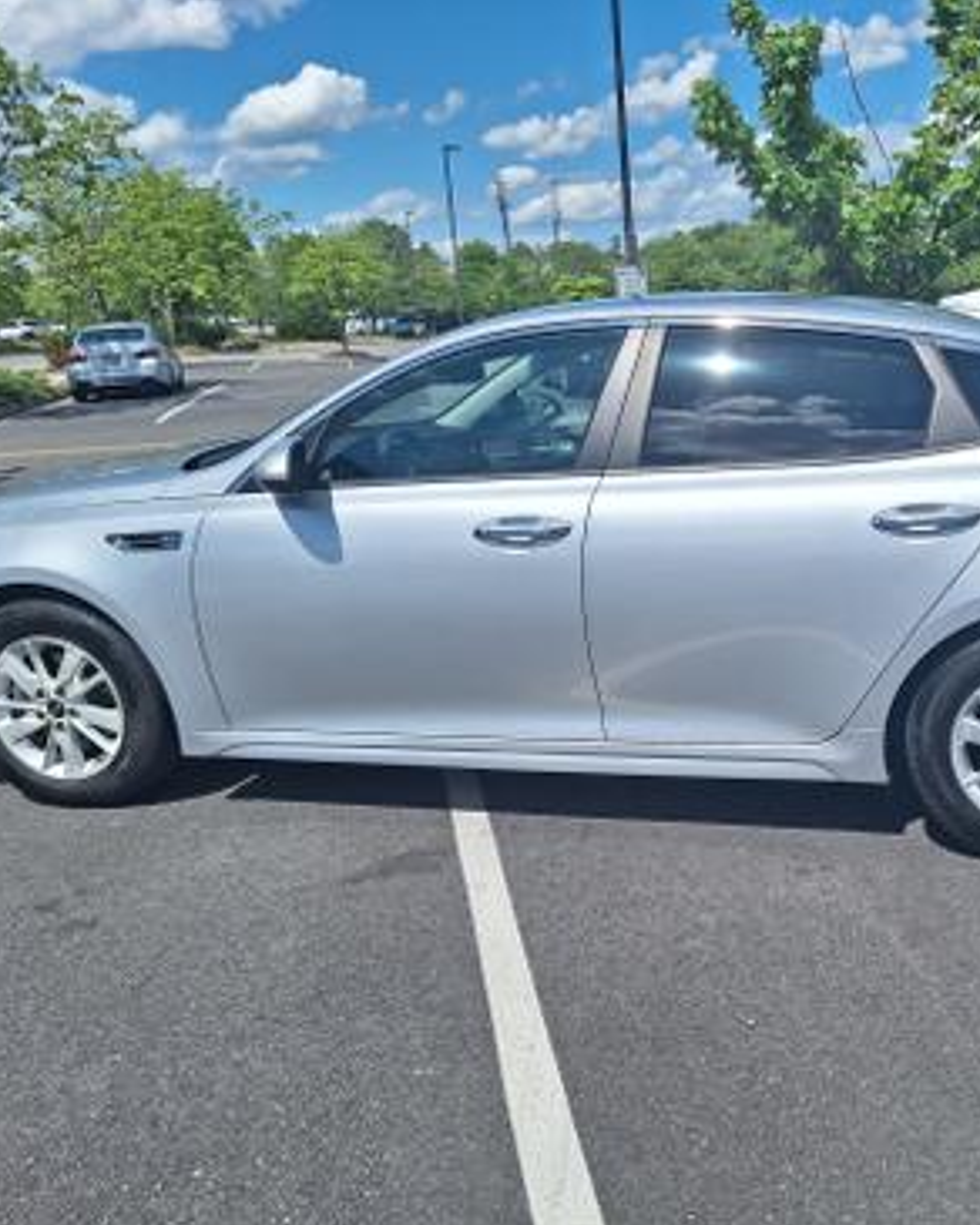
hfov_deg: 45.7
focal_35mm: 31
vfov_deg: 57.2
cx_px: 718
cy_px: 631
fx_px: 1124
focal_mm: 5.54
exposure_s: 1/6024
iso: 40
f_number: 1.8
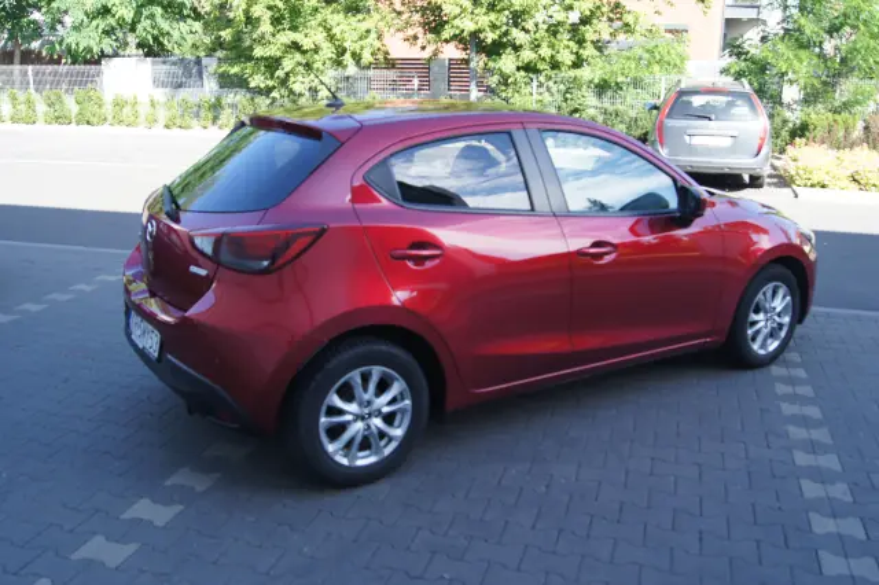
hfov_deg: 57.2
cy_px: 292
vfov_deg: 39.9
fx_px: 805
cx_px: 440
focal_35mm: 33
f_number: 5.6
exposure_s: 1/80
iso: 100
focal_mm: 22
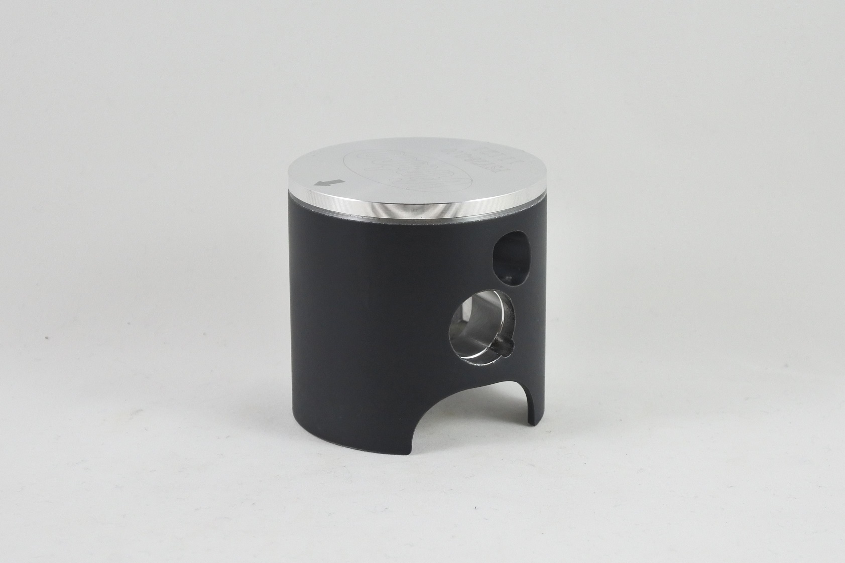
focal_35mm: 56
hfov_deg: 35.6
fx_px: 1314
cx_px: 422
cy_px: 282
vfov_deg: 24.2
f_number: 4.8
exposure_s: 1/125
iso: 500
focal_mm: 21
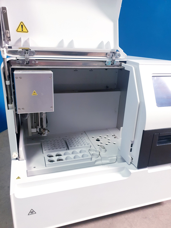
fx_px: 171
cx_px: 86
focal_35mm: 26
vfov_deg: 67.3
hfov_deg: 53.1
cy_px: 114
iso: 320
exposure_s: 1/33
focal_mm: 4.3
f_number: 2.4
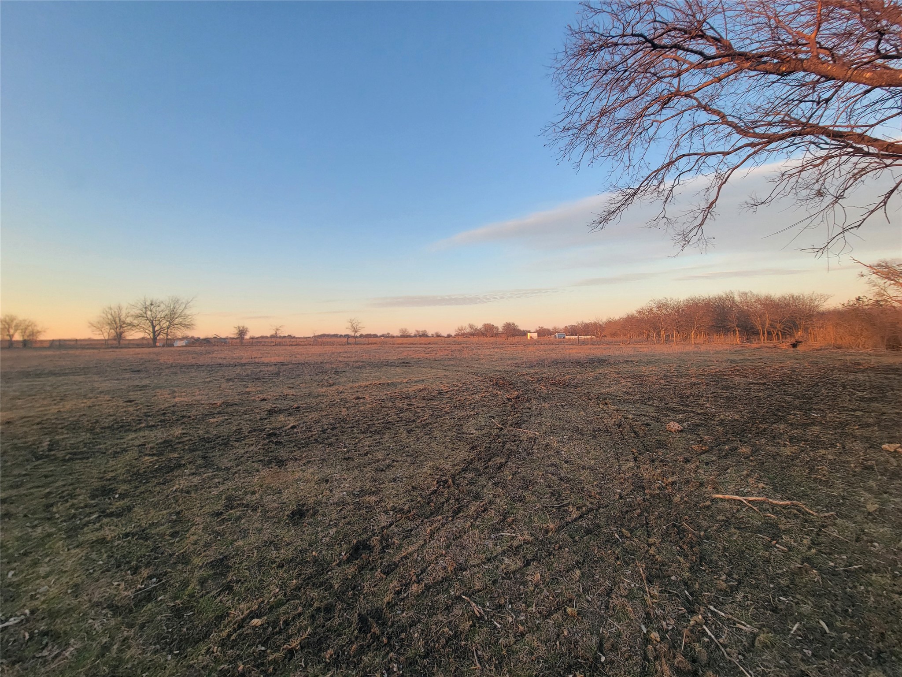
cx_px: 451
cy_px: 338
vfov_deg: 89.9
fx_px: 339
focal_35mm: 13
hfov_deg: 106.2
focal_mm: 2.2
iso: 50
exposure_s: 1/147
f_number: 2.2
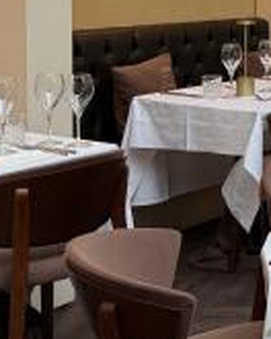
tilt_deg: -3.1
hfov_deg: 13.5
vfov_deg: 20.4
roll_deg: -1.4
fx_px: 912
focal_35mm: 91
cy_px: 8
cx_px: 597
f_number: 1.78
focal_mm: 6.76
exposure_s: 1/121
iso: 160
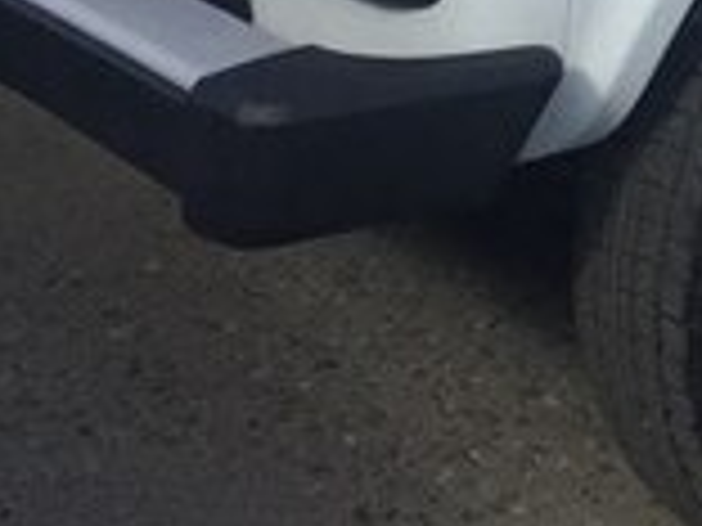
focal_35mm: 123
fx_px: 2494
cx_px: 1044
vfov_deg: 11.2
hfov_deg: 14.9
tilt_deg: -12.0
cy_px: -429
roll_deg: -3.3
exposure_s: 1/1883
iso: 32
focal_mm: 4.15
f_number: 2.2
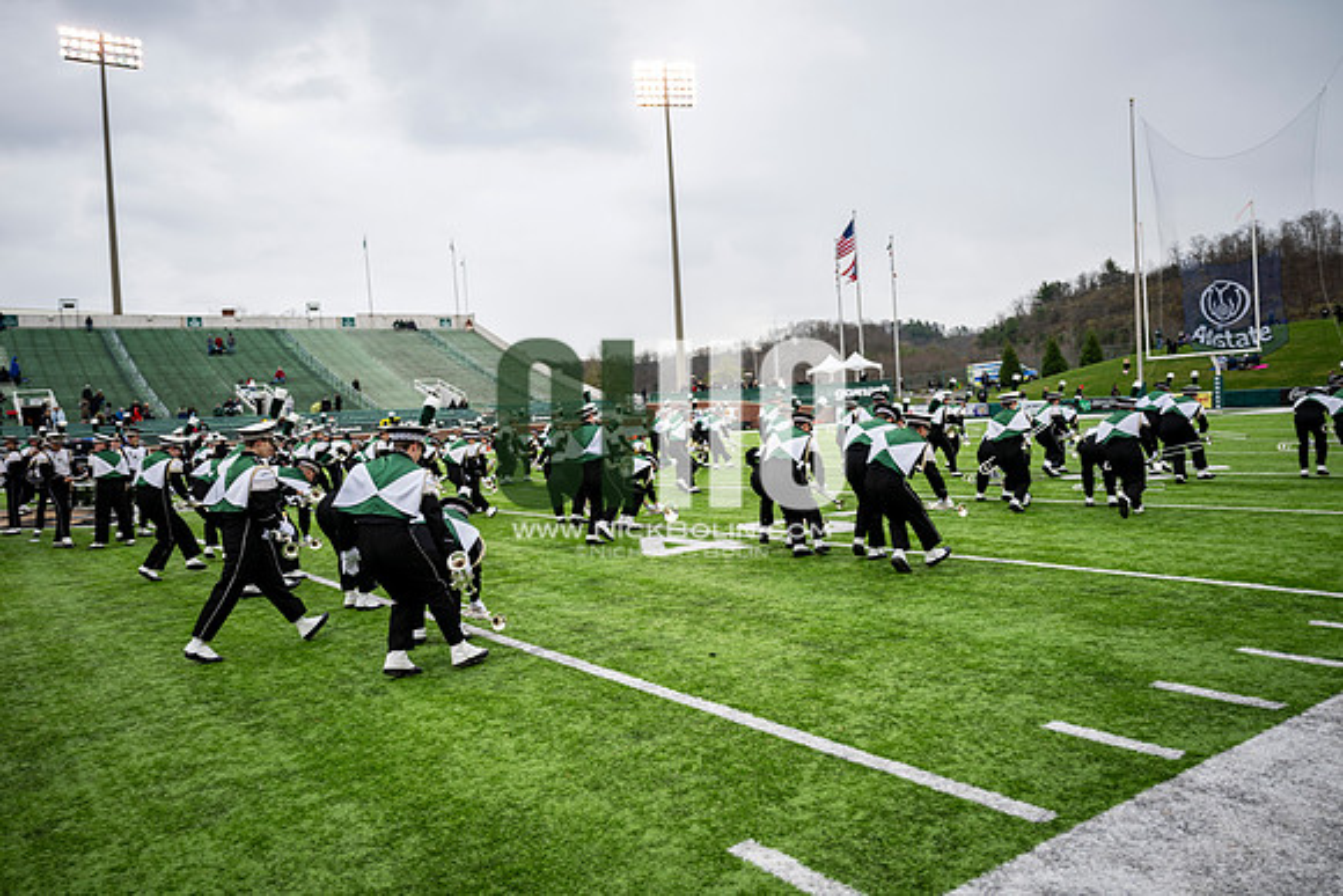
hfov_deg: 66.4
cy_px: 448
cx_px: 672
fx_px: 1026
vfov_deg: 47.2
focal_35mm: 28
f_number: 2.8
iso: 100
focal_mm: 27.5
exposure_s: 1/500
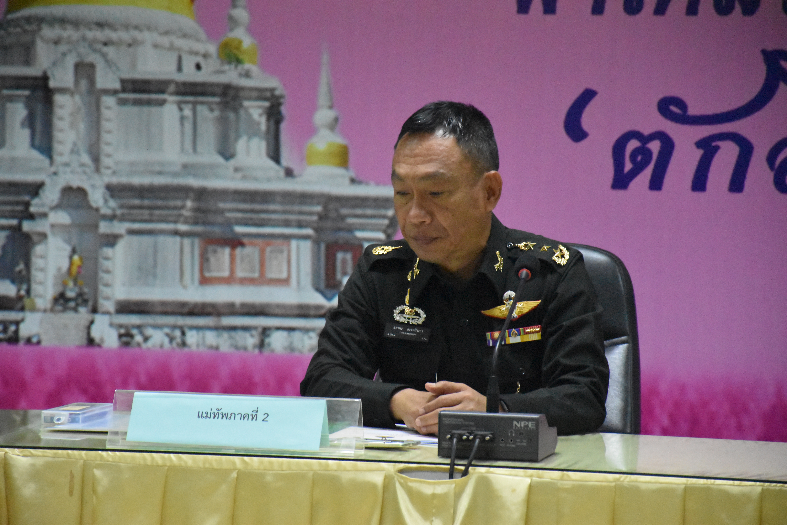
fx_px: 4590
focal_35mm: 210
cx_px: 394
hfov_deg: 9.8
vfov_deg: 6.5
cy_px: 262
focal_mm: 140
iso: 12800
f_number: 5.6
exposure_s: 1/320
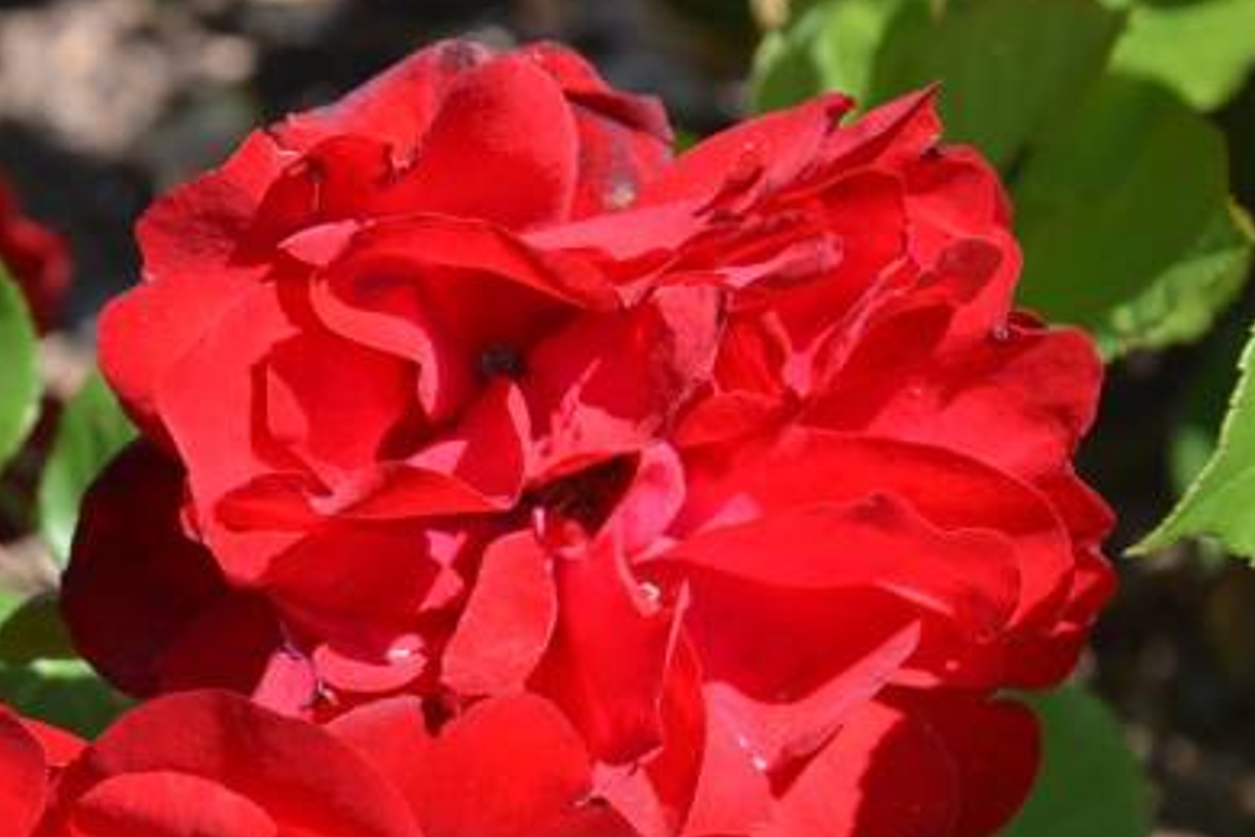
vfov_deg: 8.9
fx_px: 5368
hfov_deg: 13.3
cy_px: 784
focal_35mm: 154
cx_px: 200
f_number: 6.3
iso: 100
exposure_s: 1/160
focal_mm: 50
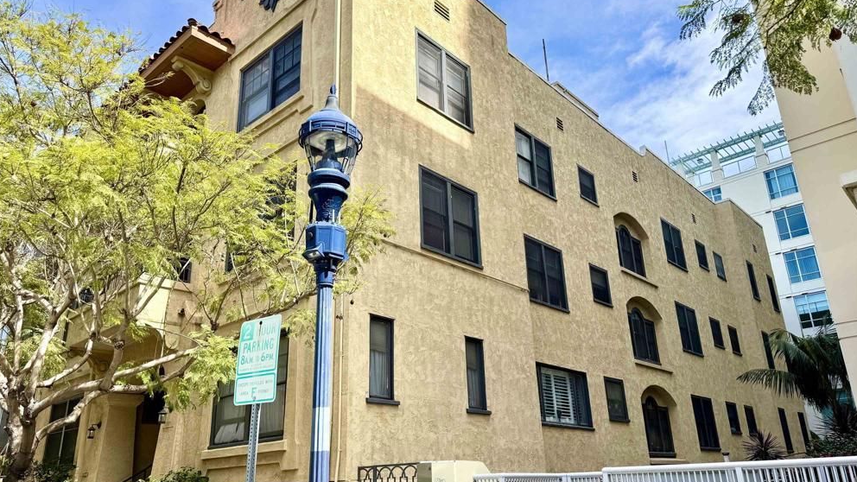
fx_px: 614
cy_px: 253
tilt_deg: +20.8
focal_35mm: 27
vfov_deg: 42.9
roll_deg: +2.9
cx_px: 432
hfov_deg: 69.9
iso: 80
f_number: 1.78
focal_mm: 6.76
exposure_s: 1/2110
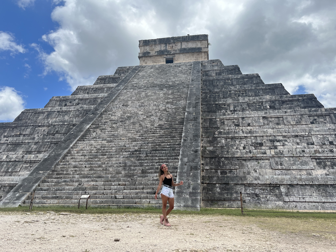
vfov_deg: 53.1
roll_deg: -1.2
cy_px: 126
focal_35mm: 26
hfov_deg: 67.3
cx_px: 168
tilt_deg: +18.6
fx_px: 252
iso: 50
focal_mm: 5.1
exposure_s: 1/3876
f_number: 1.6
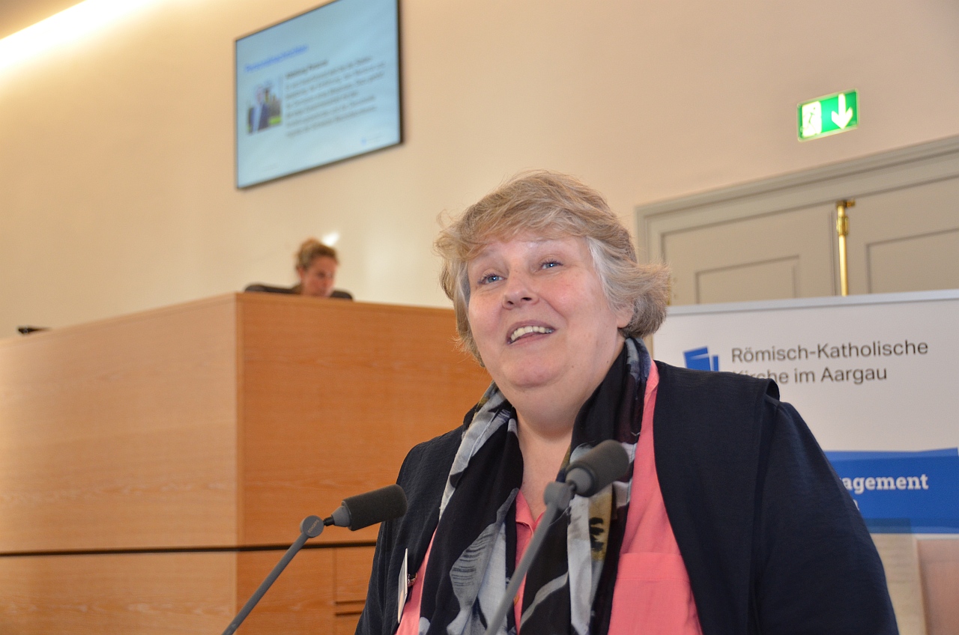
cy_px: 318
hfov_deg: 30.6
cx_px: 480
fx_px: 1755
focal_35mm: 66
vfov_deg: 20.5
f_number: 4.5
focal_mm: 44
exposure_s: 1/60
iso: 640
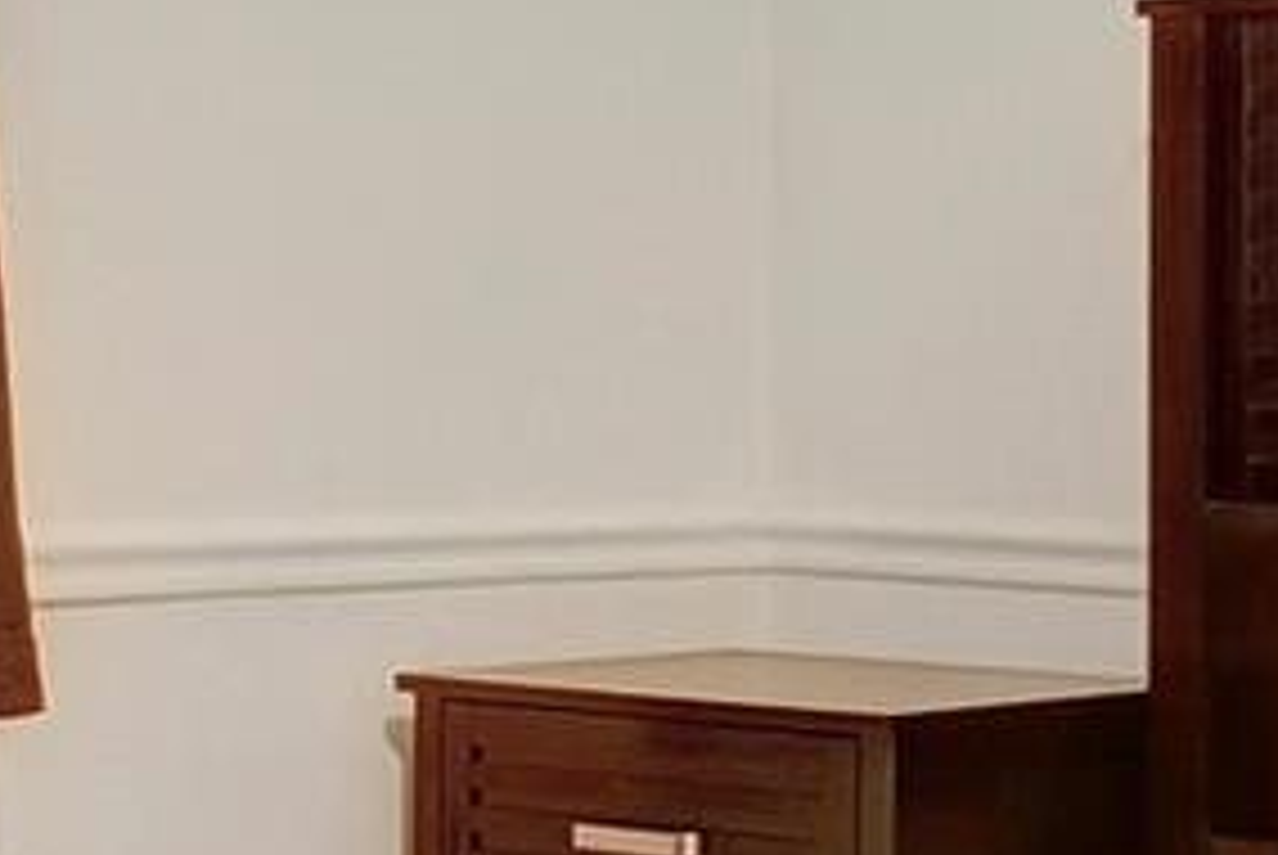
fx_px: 3838
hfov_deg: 17.8
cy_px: 457
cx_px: 1606
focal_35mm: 108
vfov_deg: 12.7
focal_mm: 10
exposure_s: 1/6
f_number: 9
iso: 800
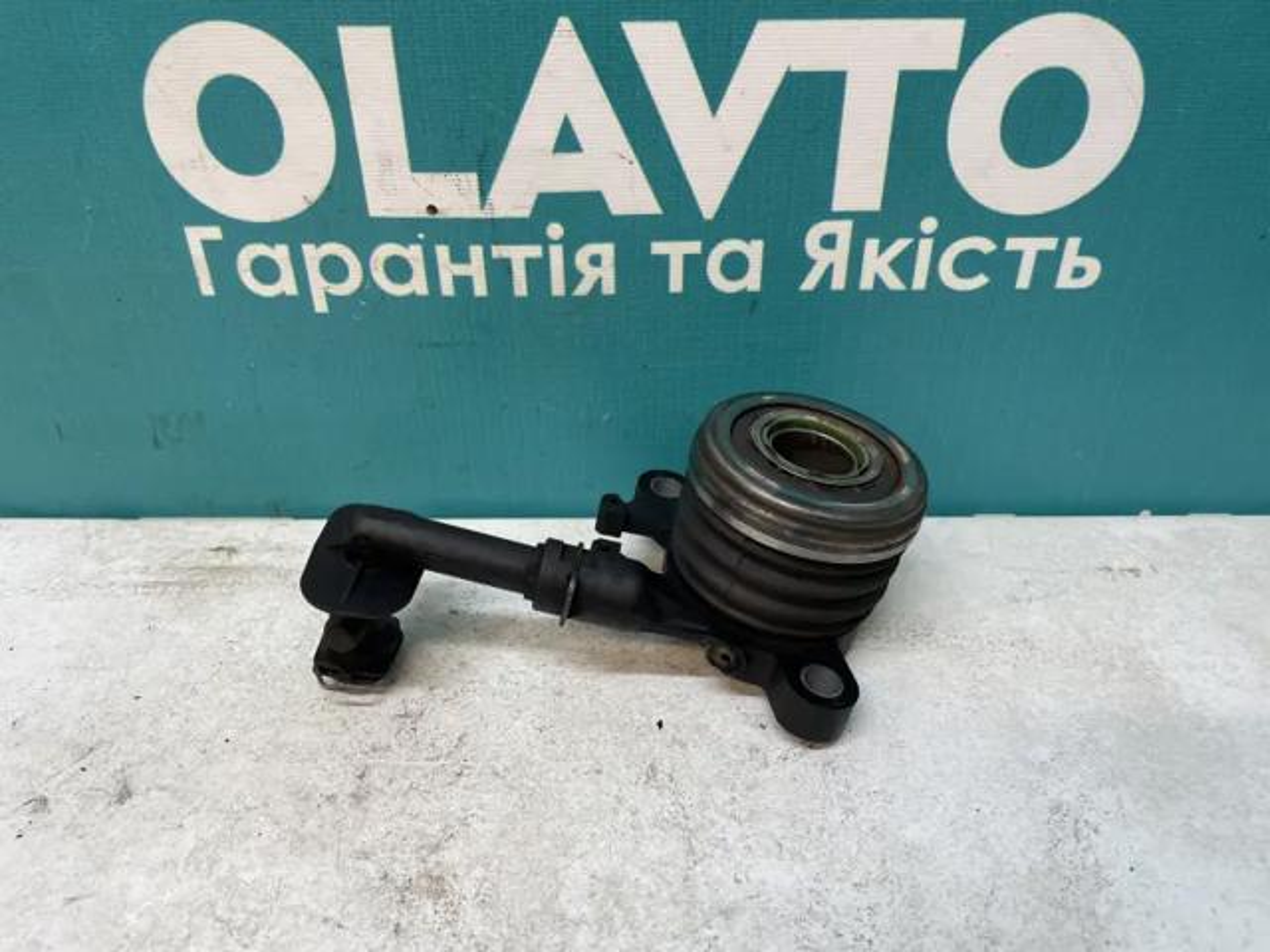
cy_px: 476
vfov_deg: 53.1
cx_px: 635
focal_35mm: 26
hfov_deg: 67.3
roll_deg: +2.3
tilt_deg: -35.3
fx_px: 954
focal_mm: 4.2
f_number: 1.6
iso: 80
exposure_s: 1/100
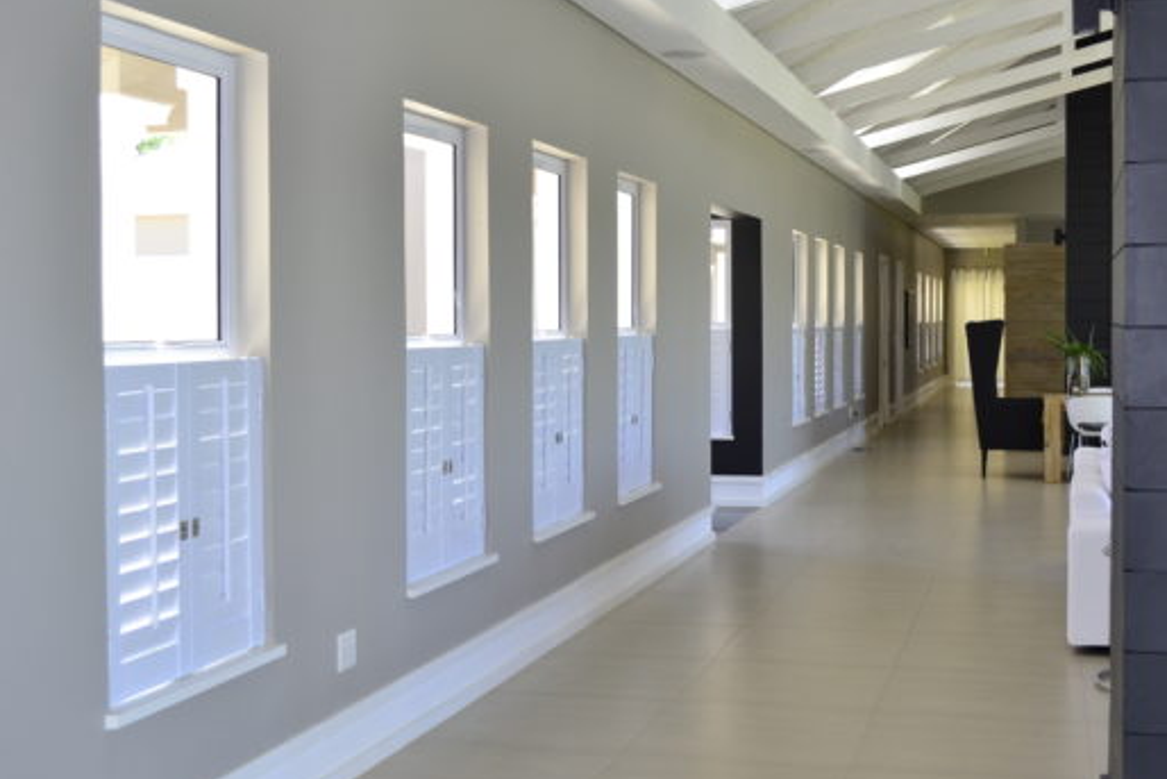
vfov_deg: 27.5
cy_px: 357
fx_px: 1589
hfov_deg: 40.2
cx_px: 674
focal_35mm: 49
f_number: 5
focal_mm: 28
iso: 400
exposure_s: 1/100
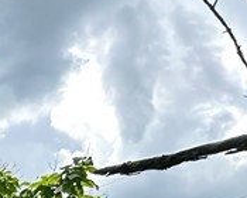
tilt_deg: -1.2
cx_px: -418
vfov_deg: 9.6
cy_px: 523
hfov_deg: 10.9
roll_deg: -0.6
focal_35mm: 137
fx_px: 1002
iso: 80
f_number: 1.78
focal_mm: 6.86
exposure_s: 1/1613
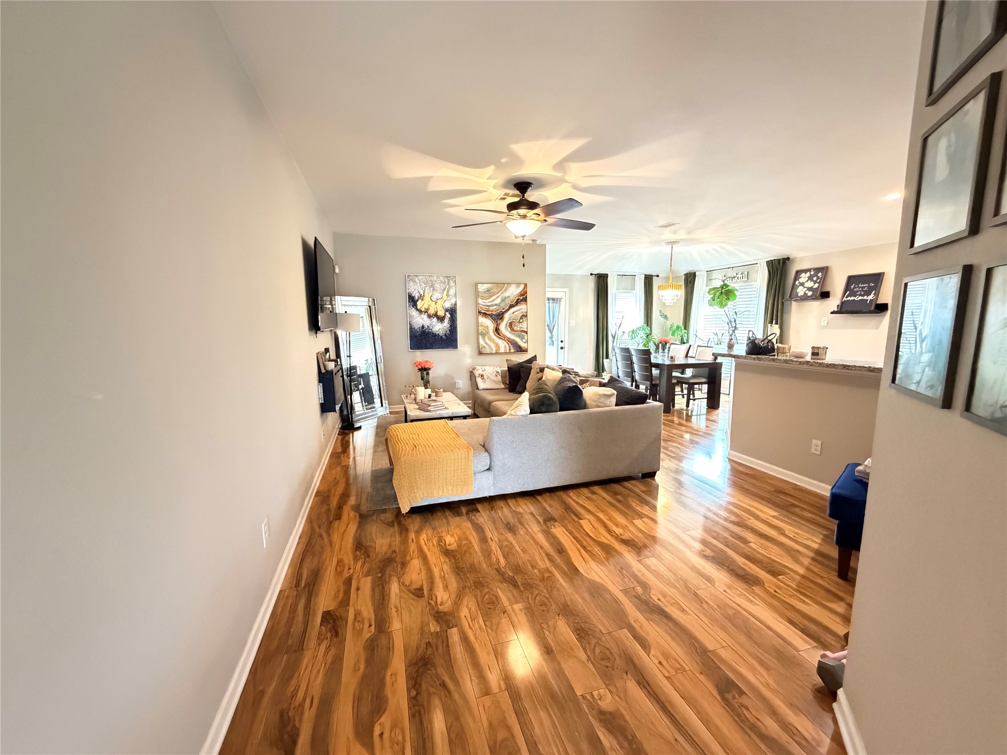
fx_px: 407
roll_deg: +0.9
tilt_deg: -7.6
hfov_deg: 102.1
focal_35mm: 14
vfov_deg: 85.7
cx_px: 504
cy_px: 378
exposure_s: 1/60
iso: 1250
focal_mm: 2.22
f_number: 2.2
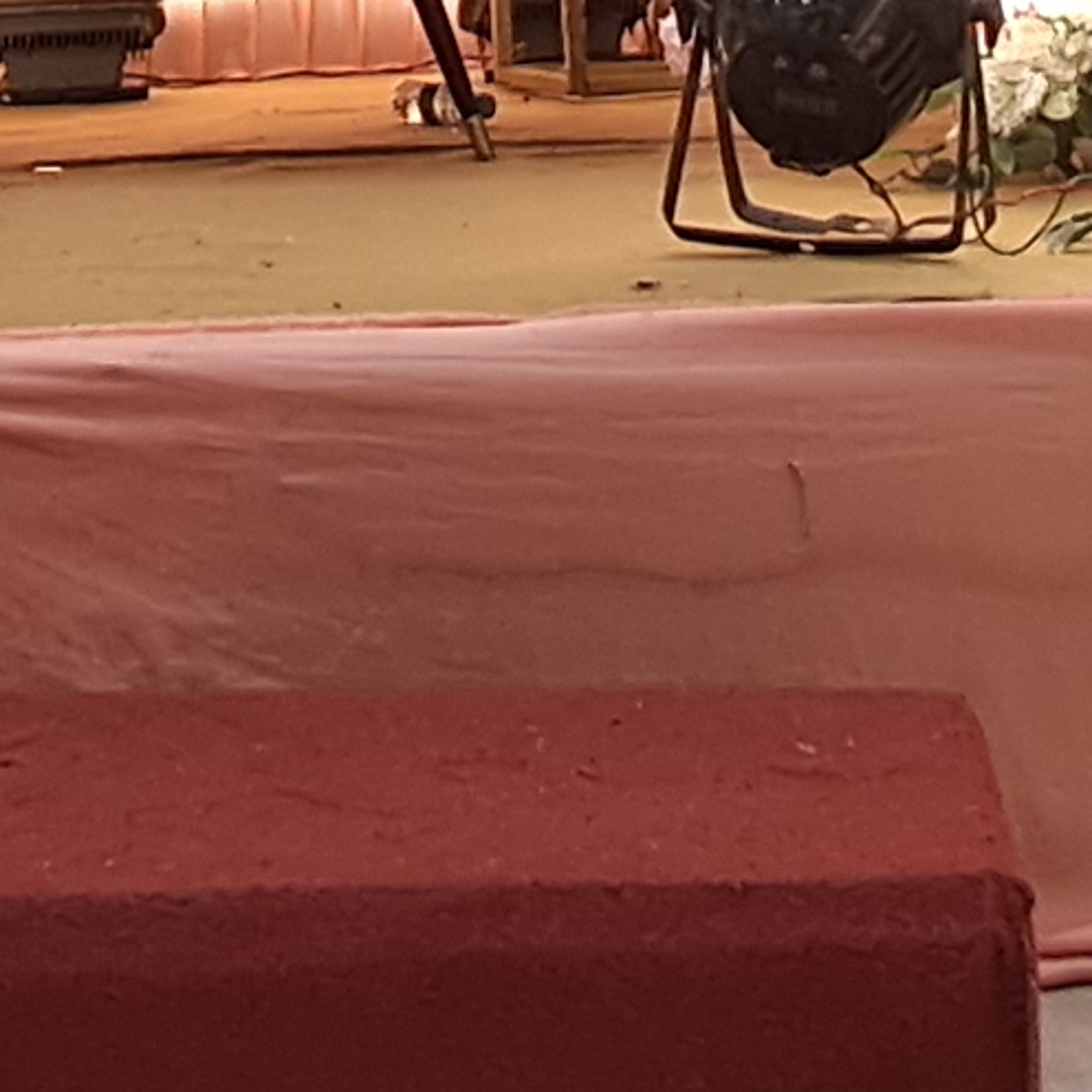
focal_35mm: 93
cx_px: 467
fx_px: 3319
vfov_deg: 14.4
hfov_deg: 18.7
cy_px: -1292
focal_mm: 1.64
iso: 50
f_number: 2.2
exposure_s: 1/50
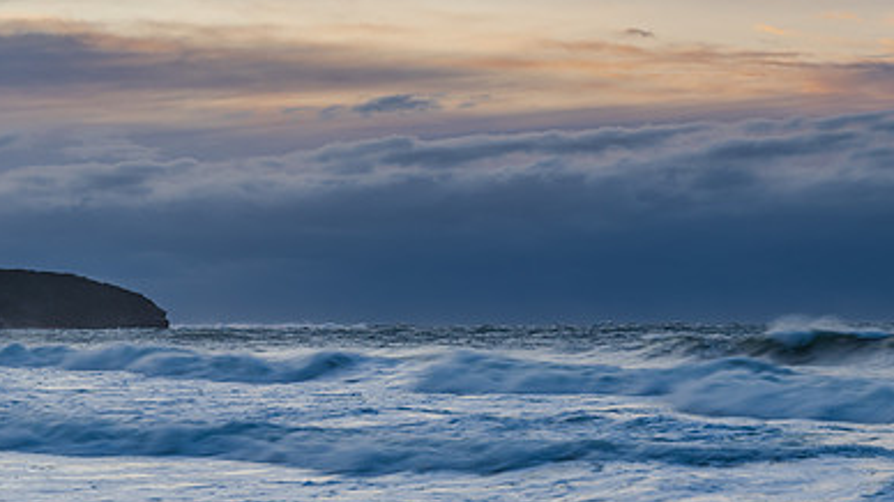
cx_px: 401
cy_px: 335
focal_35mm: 104
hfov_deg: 20.6
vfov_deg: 11.6
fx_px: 2465
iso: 64
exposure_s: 1/8
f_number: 9
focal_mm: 66
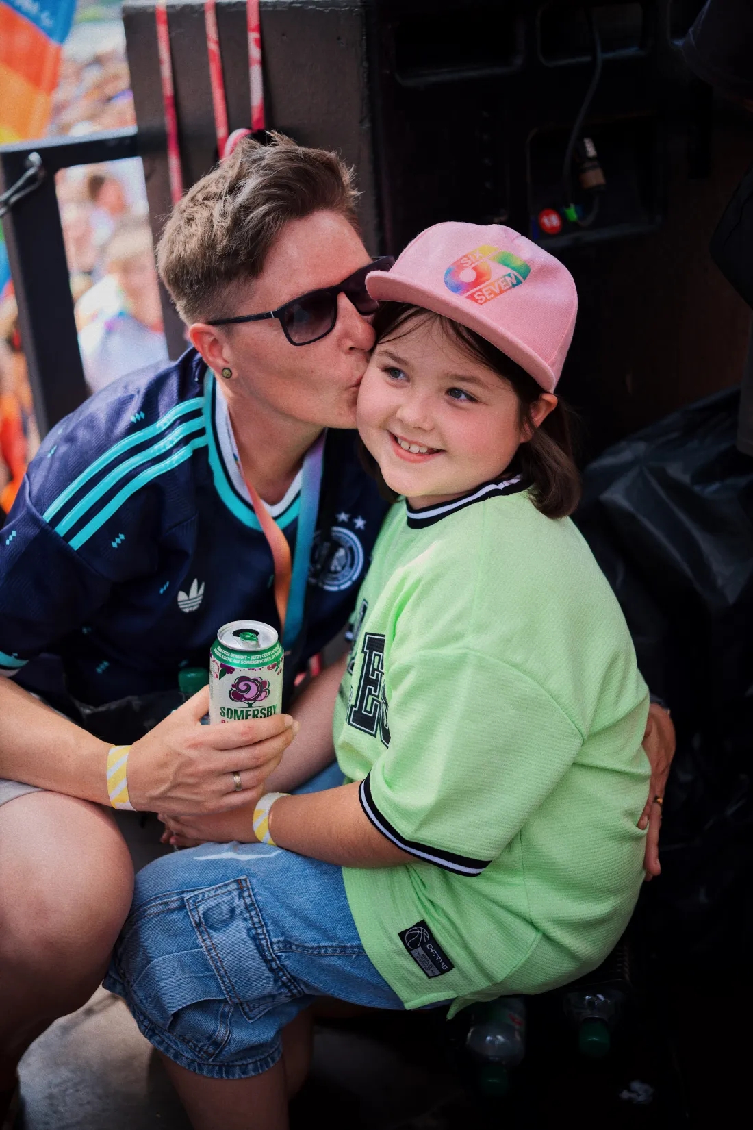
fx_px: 1286
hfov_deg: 32.6
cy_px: 565
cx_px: 376
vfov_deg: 47.4
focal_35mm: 41
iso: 125
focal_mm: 27
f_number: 1.2
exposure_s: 1/550
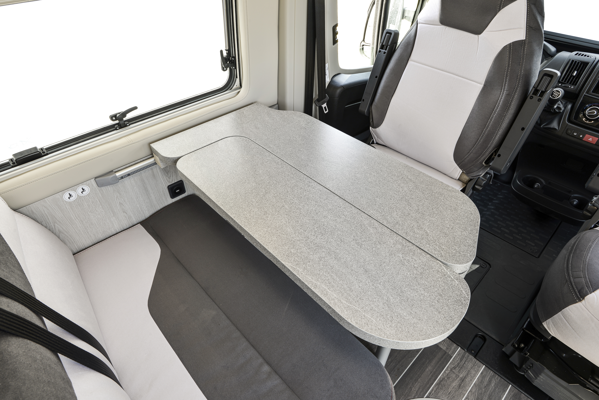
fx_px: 333
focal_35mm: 20
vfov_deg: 62.0
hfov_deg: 84.0
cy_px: 200
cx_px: 300
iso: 100
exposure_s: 1/5
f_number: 11
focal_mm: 20
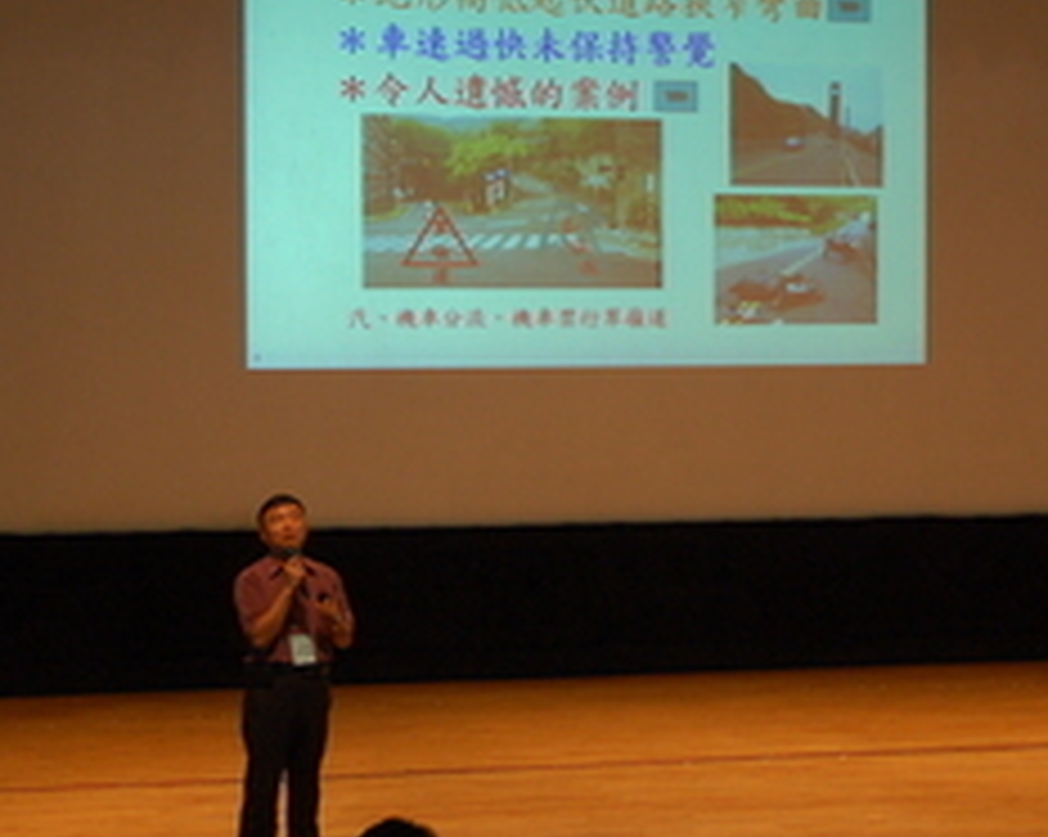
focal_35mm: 82
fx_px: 2541
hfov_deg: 23.3
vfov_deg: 18.7
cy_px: 308
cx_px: 535
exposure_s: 1/30
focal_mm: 34
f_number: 3.8
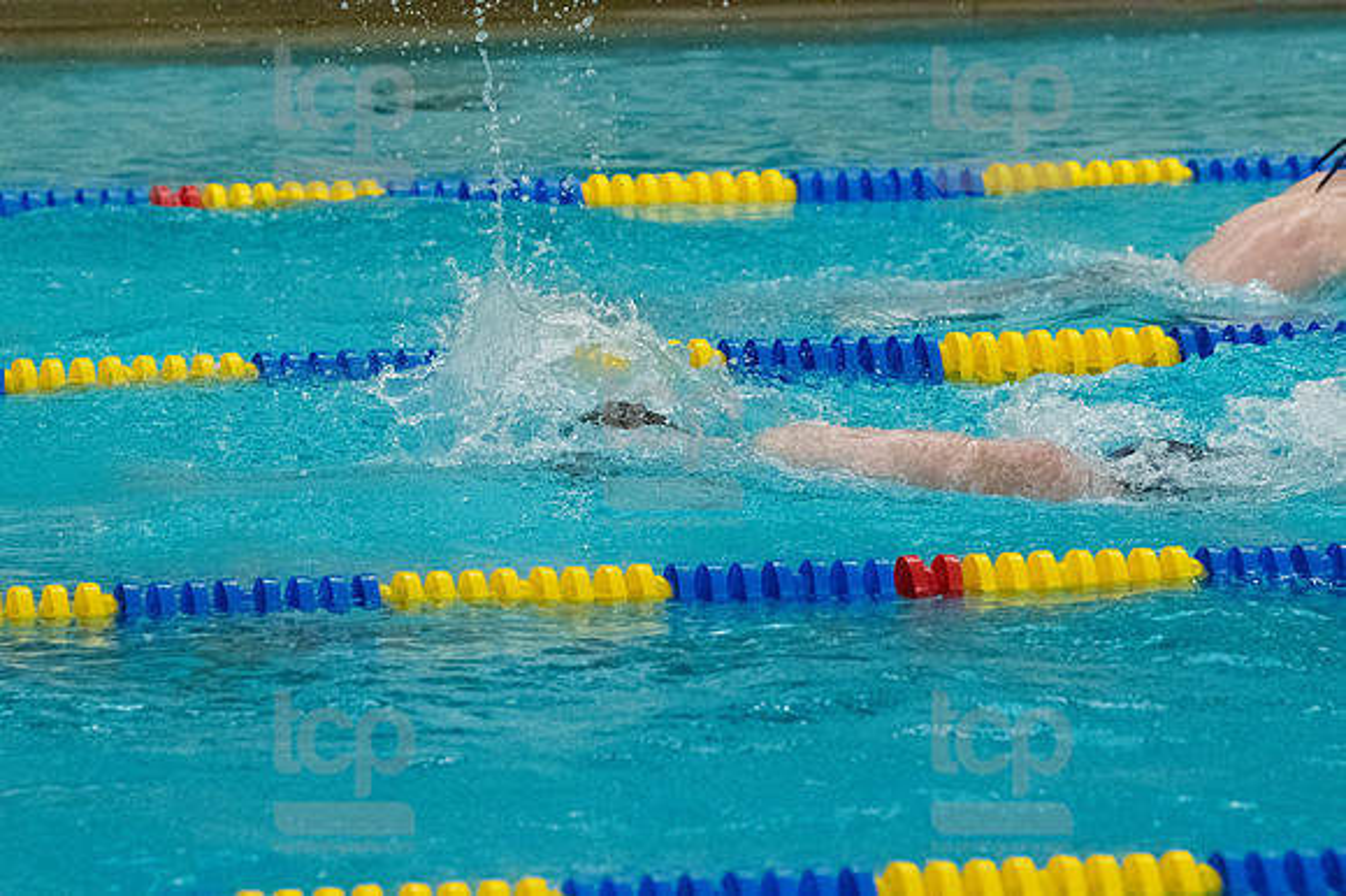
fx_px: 11210
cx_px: 673
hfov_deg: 6.9
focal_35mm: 300
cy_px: 448
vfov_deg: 4.6
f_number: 5
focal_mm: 200
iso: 10000
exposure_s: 1/1250
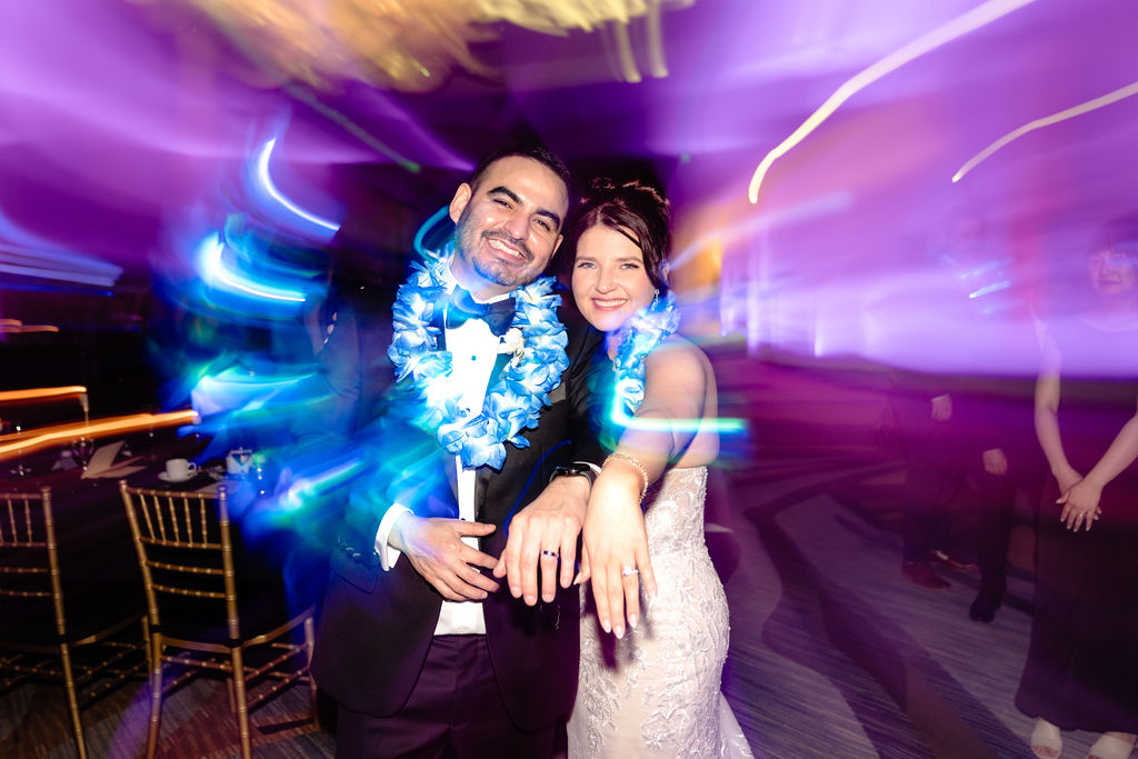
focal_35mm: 27
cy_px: 365
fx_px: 846
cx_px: 563
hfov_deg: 67.8
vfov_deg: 48.3
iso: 100
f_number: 2.8
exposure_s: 1/4
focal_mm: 24
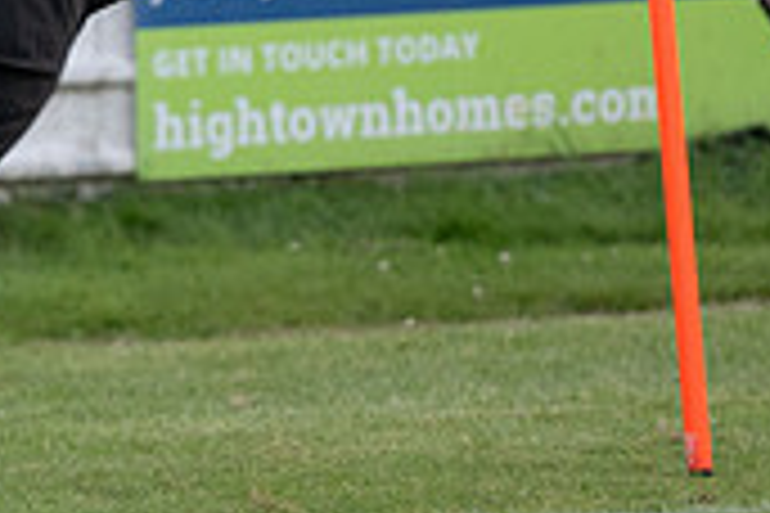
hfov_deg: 2.5
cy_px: 63
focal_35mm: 816
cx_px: -59
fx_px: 17452
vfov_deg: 1.7
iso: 1000
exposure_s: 1/1000
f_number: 2.8
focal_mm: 160
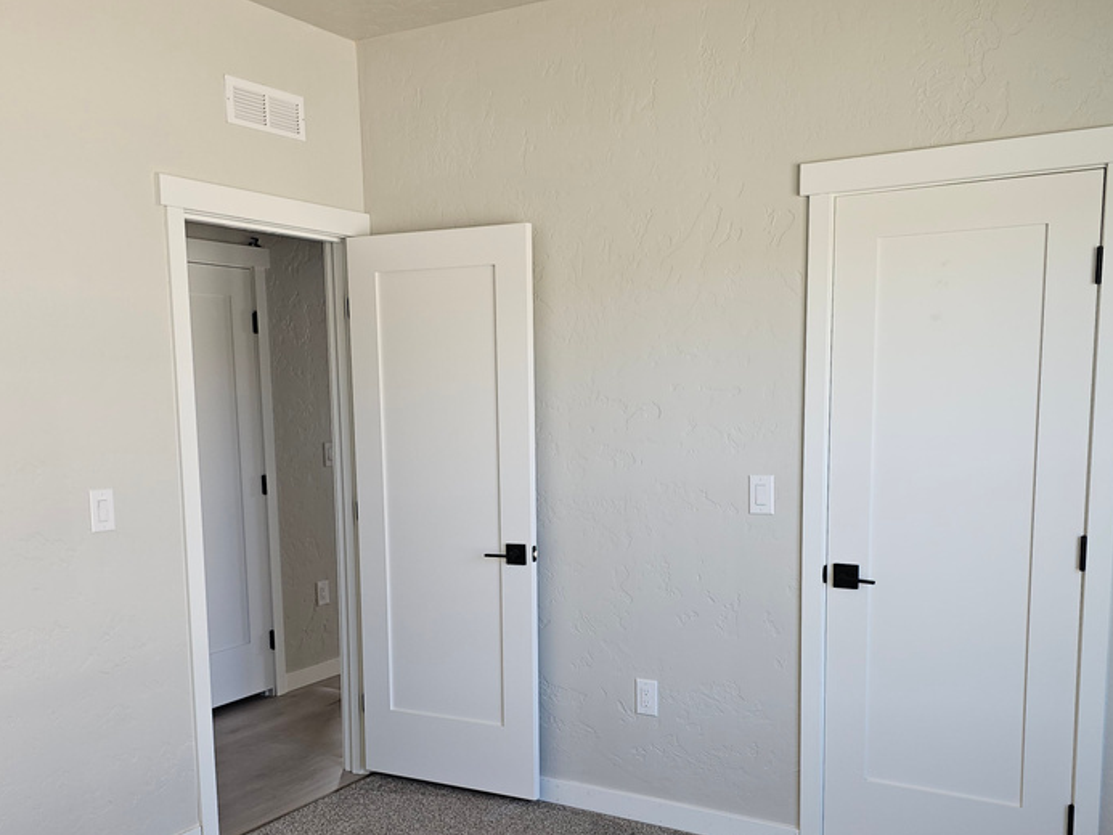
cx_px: 570
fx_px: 1093
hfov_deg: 53.9
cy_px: 525
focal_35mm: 34
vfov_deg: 41.5
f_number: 1.7
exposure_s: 1/60
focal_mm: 6.3
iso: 40
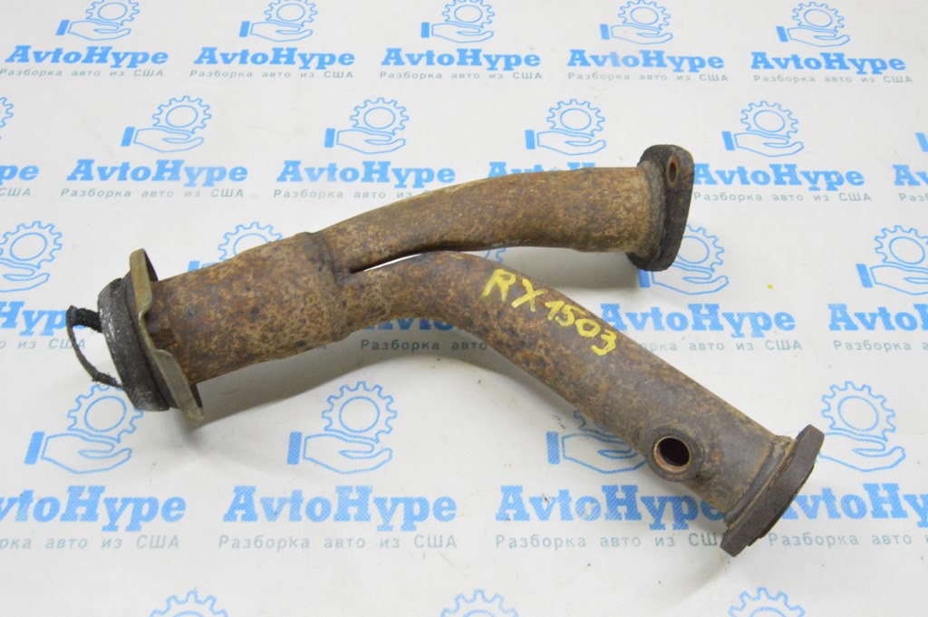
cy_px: 308
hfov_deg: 62.0
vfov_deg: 43.5
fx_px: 773
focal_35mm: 30
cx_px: 464
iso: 6400
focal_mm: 20
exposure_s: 1/15
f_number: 20
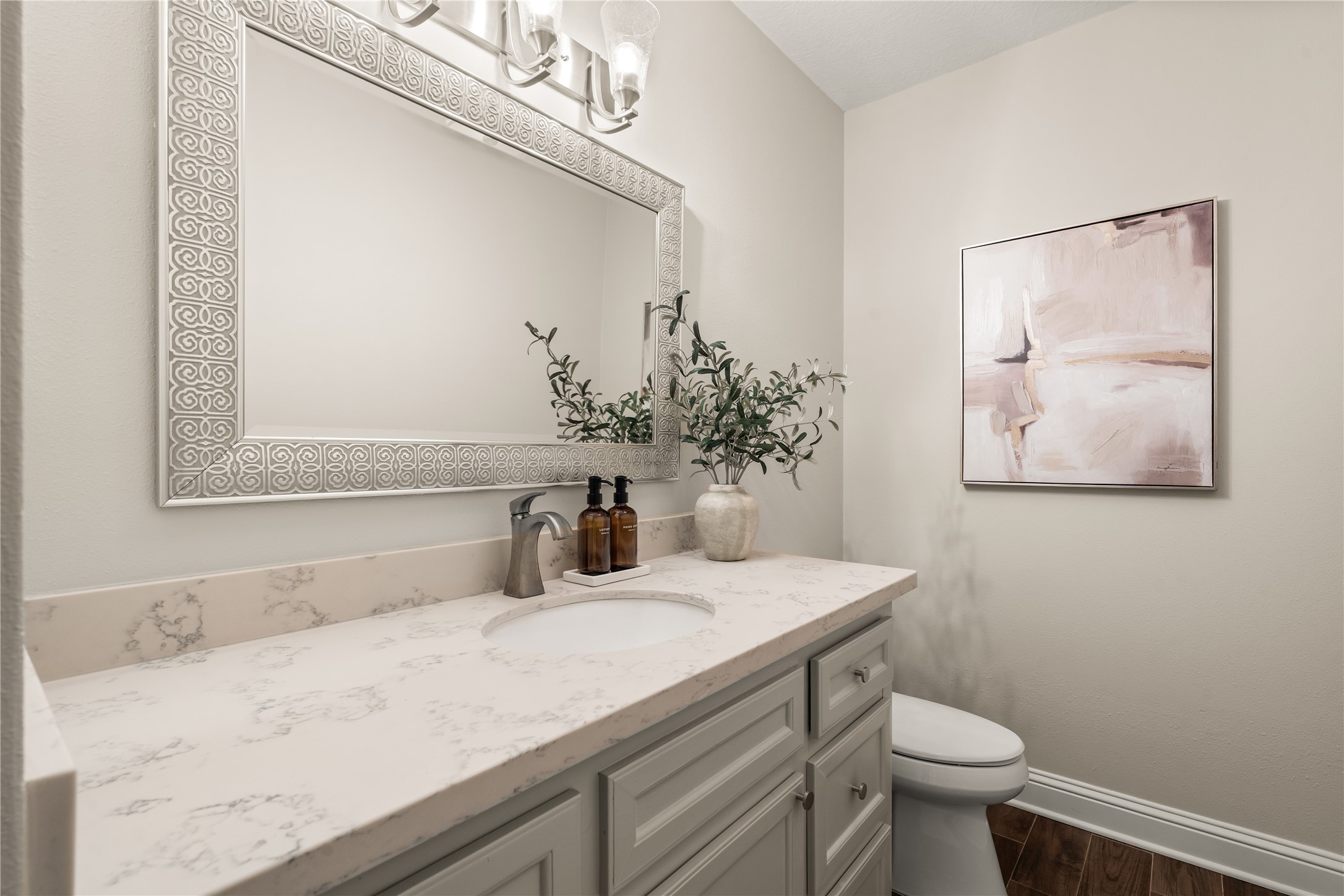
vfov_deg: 73.7
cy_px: 448
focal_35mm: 16
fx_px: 597
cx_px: 672
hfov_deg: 96.7
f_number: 9
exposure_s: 1/2
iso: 200
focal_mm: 16
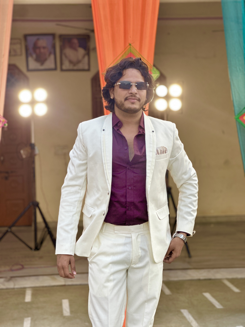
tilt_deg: -0.2
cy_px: 164
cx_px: 122
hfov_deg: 19.1
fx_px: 727
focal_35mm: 77
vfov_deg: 25.3
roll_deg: +0.7
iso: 40
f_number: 2.8
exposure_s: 1/121
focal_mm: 9
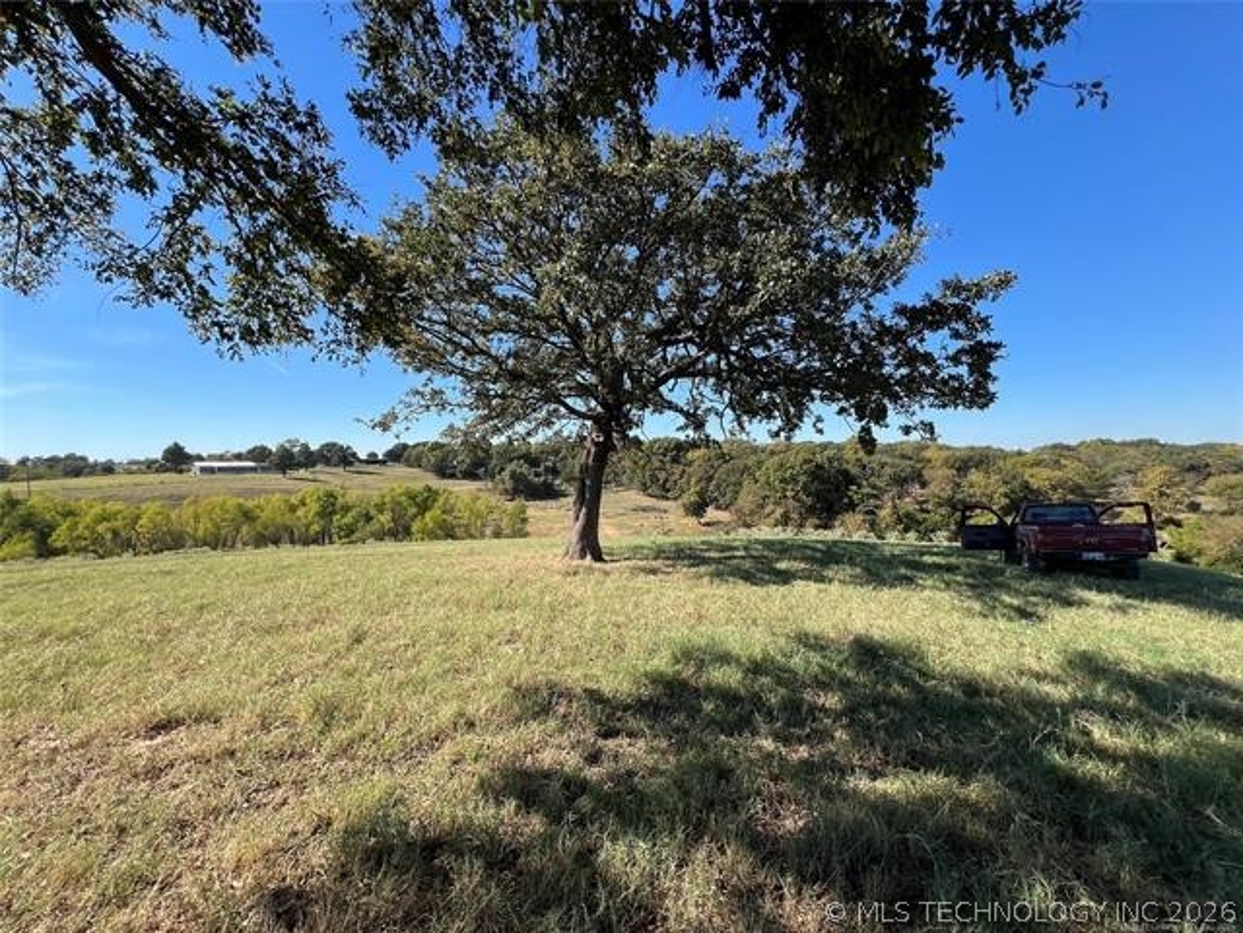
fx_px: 467
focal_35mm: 13
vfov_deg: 89.9
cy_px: 466
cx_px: 622
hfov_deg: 106.2
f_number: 1.8
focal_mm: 1.57
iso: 32
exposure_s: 1/834
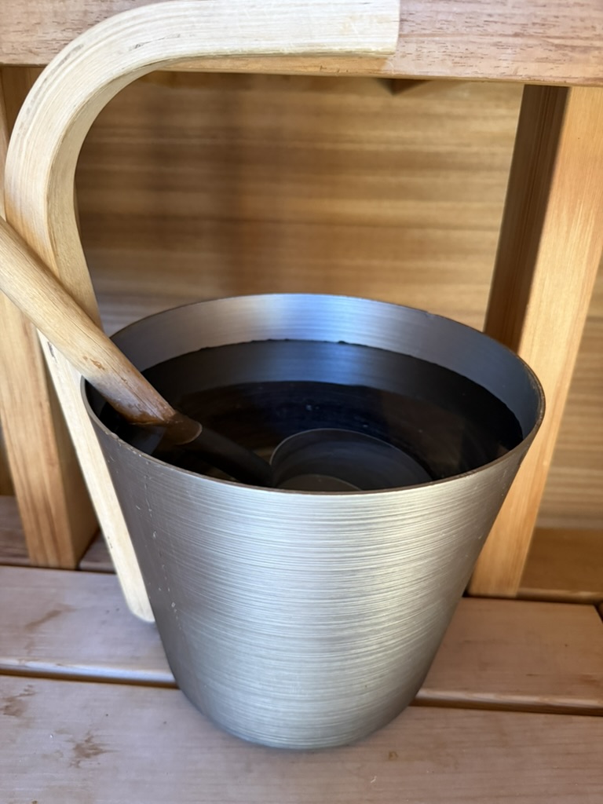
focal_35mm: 24
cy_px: 402
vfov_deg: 71.6
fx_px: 557
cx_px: 302
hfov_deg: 56.8
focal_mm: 6.76
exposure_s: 1/60
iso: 500
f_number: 1.78
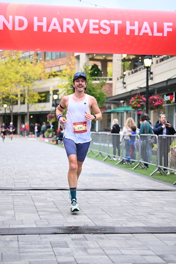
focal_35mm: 70
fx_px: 513
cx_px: 88
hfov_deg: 19.5
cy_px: 132
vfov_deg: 28.8
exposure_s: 1/1250
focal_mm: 70
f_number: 2.8
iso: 1250
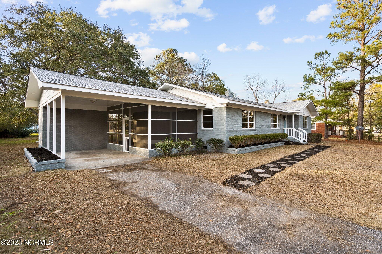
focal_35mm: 17
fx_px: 180
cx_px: 191
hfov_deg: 93.3
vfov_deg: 70.4
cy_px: 127
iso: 200
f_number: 4
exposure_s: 1/250
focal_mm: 17
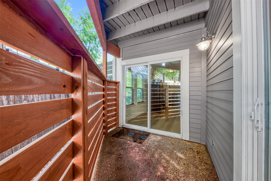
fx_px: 98
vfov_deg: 85.5
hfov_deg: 108.3
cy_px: 90
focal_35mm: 13
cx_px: 136
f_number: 8
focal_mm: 13
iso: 200
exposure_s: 1/40
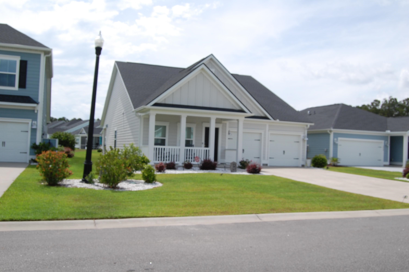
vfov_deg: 38.3
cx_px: 204
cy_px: 136
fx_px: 392
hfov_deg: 55.1
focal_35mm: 34
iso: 200
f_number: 10
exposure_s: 1/400
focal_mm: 23
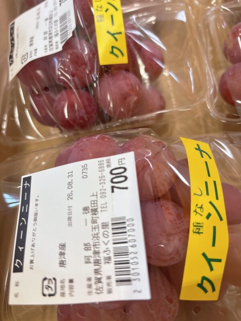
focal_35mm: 26
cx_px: 120
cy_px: 160
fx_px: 241
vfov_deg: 67.3
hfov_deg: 53.1
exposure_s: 1/120
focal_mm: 5.96
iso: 125
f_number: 1.6
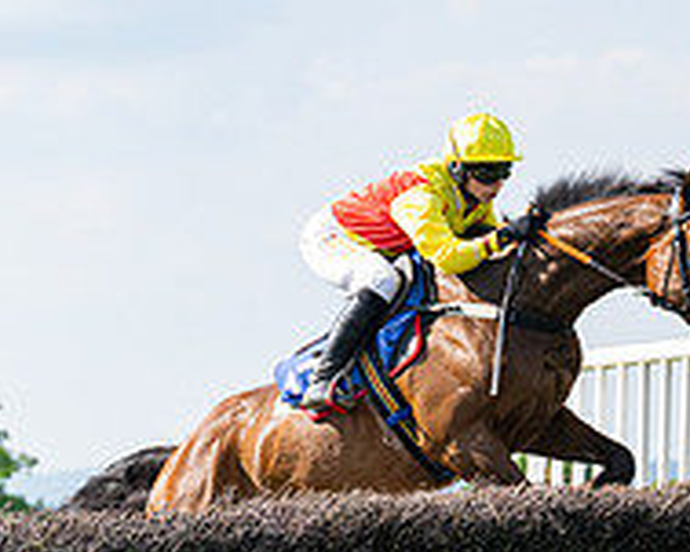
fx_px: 4797
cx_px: -82
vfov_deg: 6.6
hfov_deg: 8.2
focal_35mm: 235
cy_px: 442
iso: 400
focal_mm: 70
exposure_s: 1/4000
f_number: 3.2
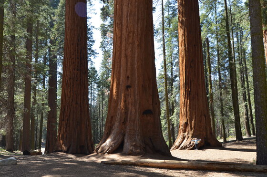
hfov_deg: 62.0
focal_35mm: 30
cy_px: 88
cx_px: 134
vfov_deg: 43.4
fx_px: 222
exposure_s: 1/160
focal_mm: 20
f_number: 6.3
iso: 200
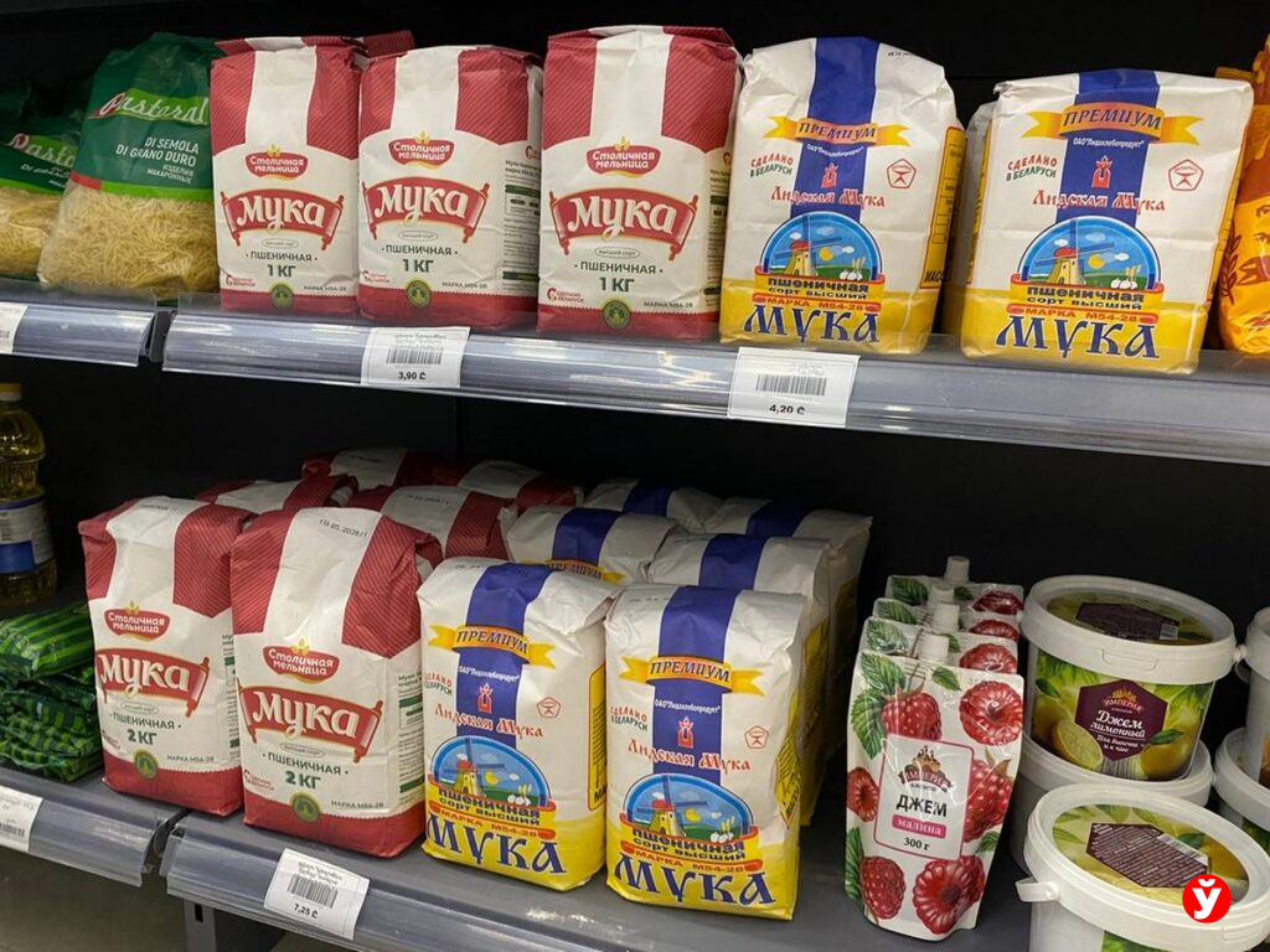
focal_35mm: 26
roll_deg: -0.9
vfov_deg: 53.1
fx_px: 954
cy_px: 476
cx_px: 635
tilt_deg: -16.3
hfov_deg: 67.3
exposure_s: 1/50
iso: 200
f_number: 1.8
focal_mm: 4.25
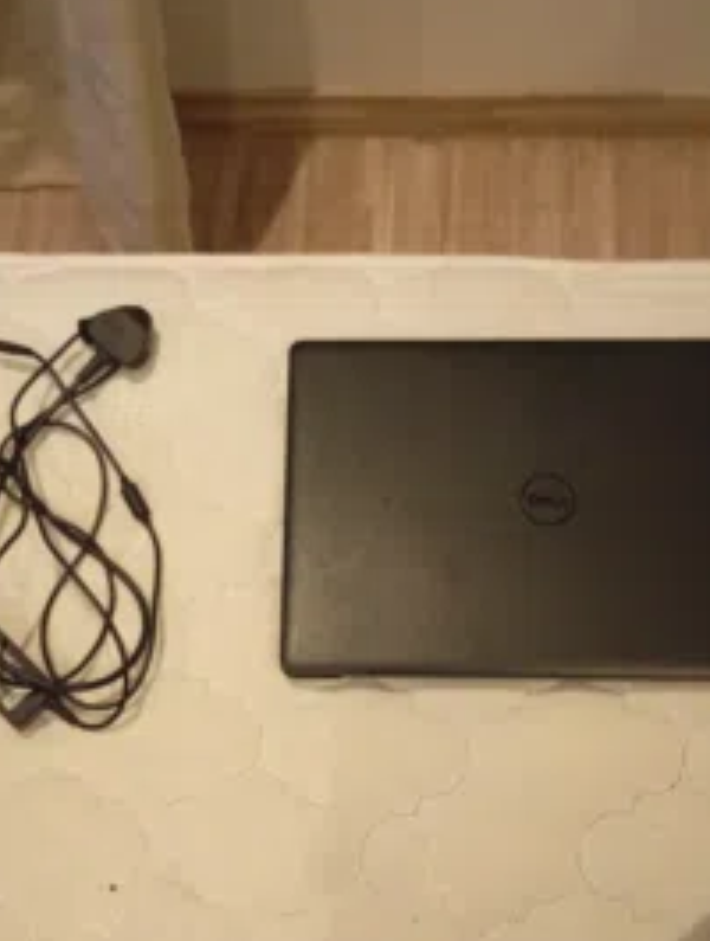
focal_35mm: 42
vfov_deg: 44.1
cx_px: 344
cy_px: 621
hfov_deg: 34.5
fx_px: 1144
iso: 3063
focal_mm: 4.27
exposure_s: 1/20
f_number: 1.8
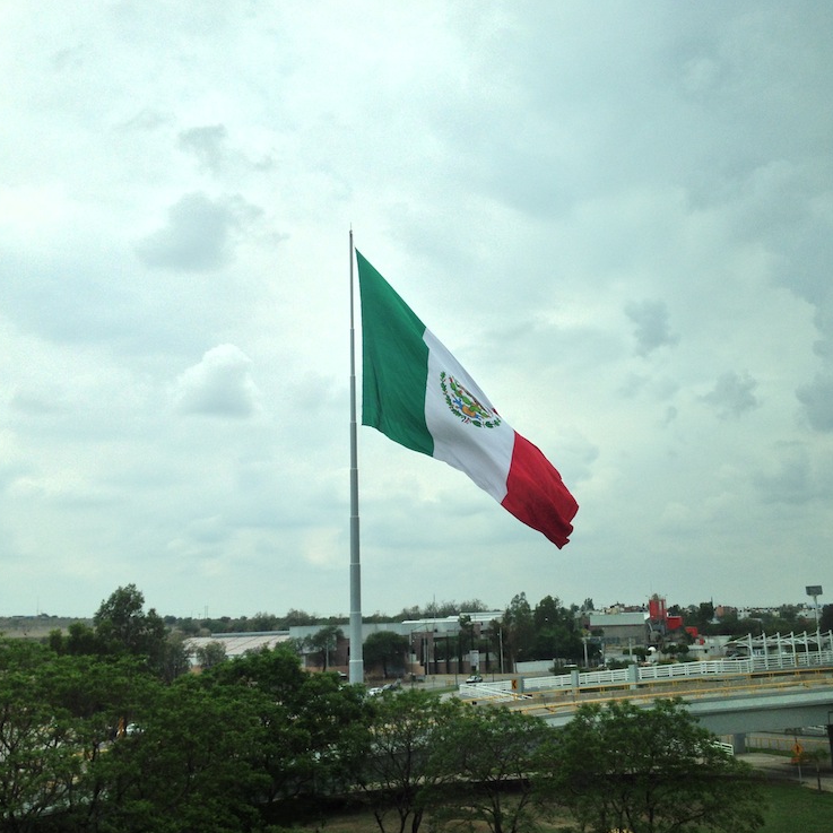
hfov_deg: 39.9
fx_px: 1143
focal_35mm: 42
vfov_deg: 40.0
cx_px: 478
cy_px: 417
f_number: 2.4
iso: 50
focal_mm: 4.28
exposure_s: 1/516
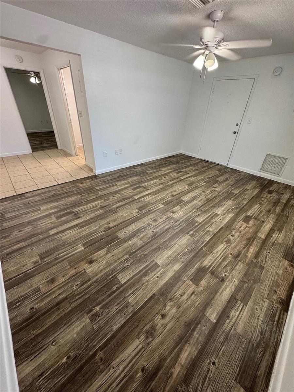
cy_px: 196
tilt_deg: -29.6
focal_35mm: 14
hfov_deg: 85.7
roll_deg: -2.7
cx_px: 147
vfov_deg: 102.1
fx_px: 159
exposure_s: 1/120
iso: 200
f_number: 2.2
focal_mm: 2.22
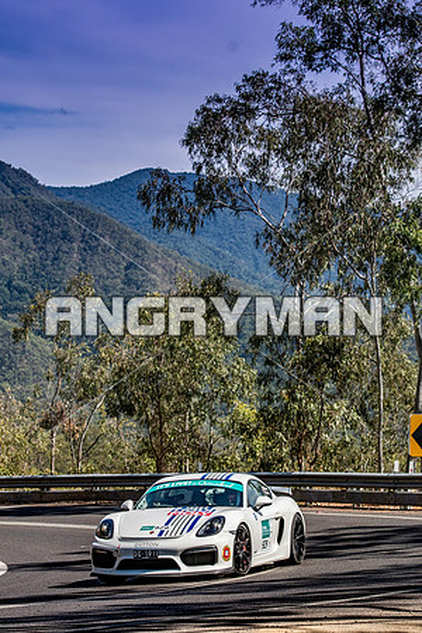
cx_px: 211
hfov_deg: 11.7
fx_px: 2057
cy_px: 316
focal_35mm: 117
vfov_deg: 17.5
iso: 250
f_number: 5
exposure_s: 1/3200
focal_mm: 78
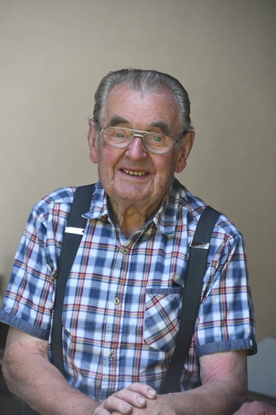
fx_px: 2760
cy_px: 208
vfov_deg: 8.6
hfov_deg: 5.7
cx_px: 138
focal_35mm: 240
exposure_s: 1/400
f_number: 6
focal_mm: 160
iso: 800
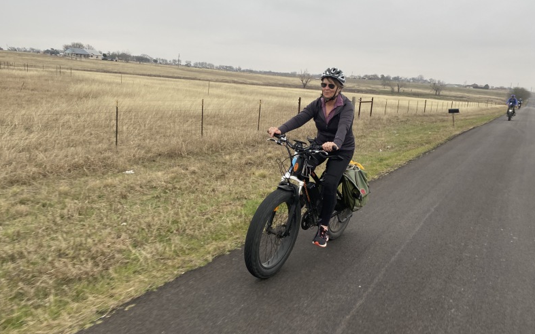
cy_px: 138
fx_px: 408
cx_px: 270
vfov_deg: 44.4
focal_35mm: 28
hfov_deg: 66.5
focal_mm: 4.25
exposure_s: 1/271
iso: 32
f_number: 1.8
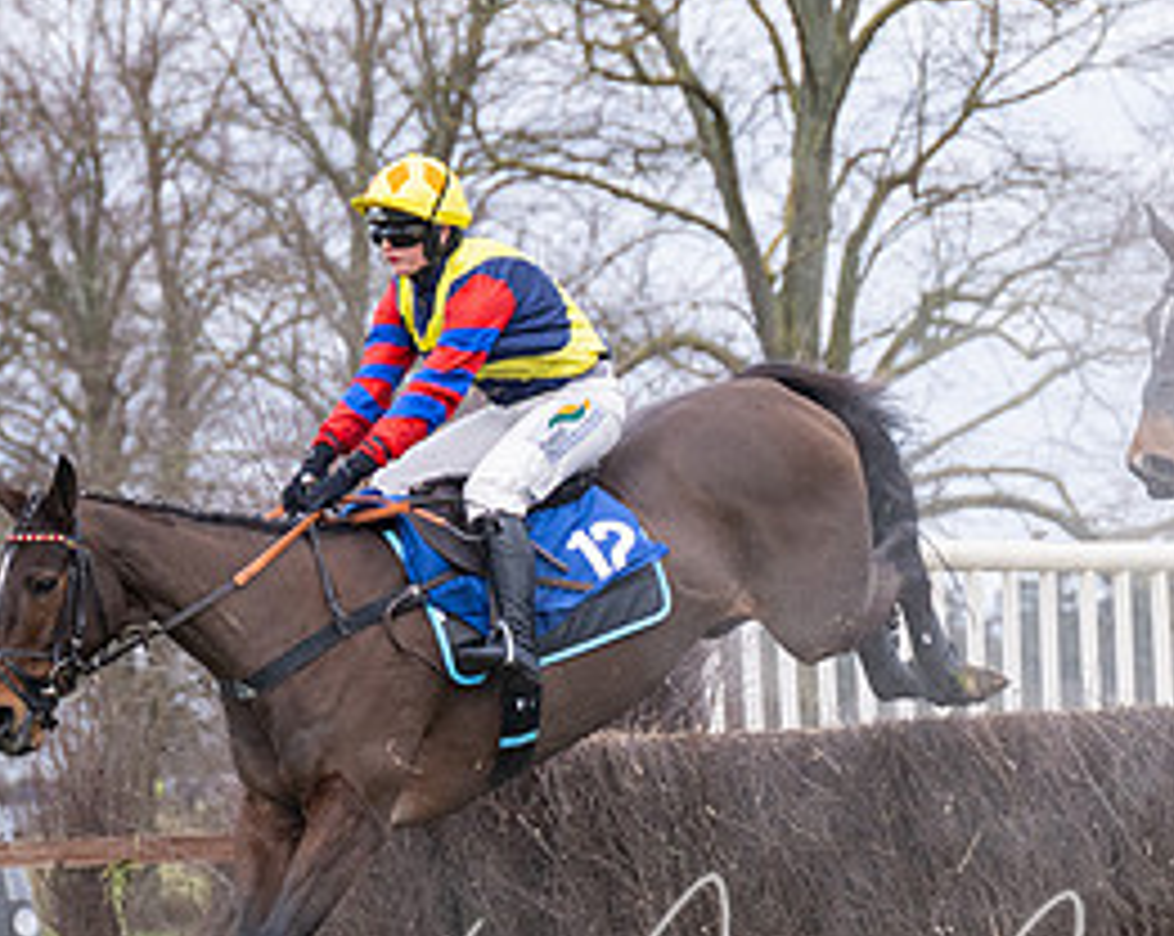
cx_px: 613
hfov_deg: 6.5
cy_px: 618
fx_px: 10269
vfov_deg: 5.2
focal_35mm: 296
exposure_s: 1/1000
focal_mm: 98
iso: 800
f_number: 4
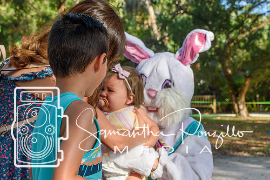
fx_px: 518
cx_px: 135
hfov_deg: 29.2
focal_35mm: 69
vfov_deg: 19.7
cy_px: 90
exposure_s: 1/250
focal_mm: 46
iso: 200
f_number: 8
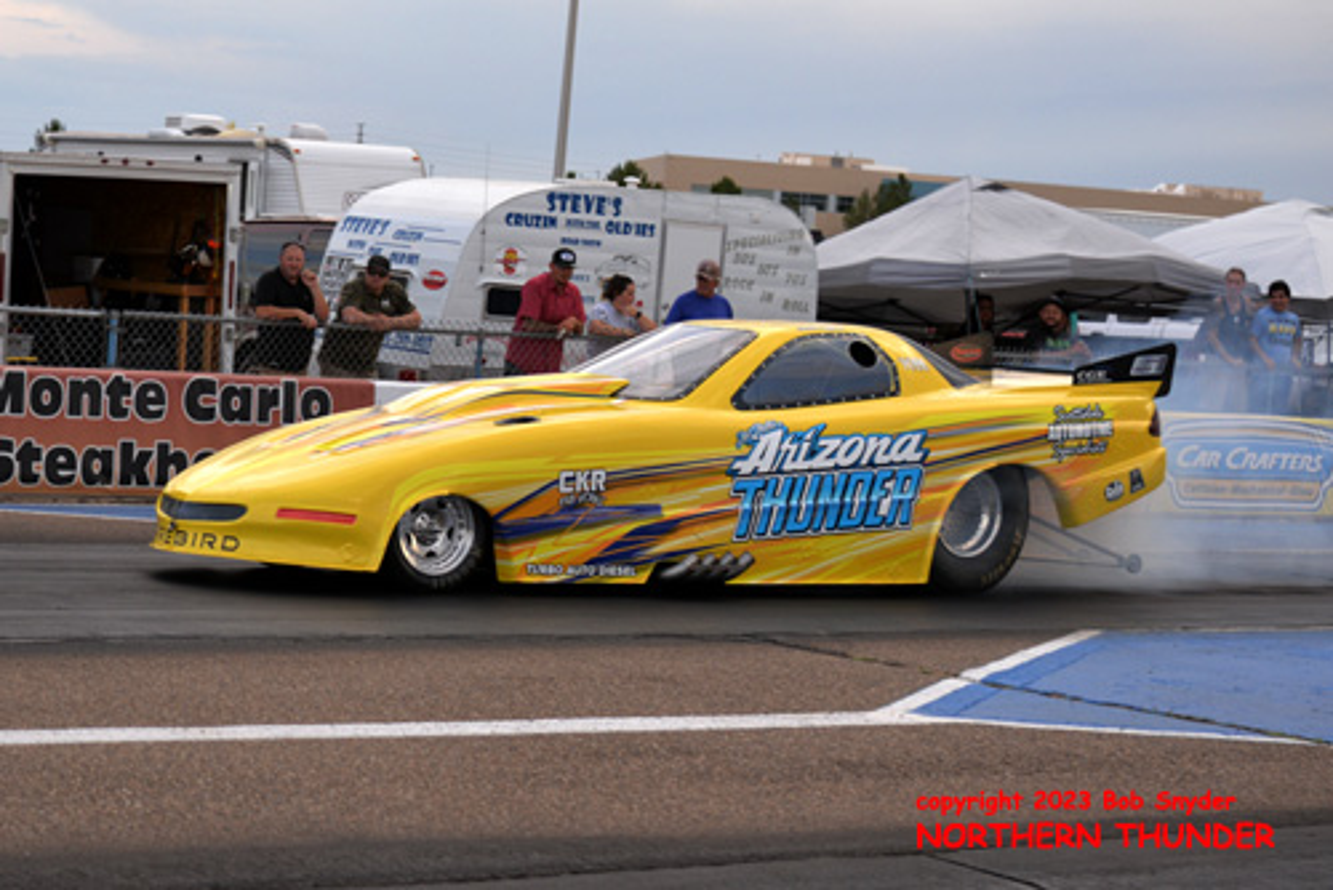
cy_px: 445
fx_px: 2593
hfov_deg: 28.8
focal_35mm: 70
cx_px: 666
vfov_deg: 19.5
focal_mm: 70
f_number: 4.5
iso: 800
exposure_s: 1/1000
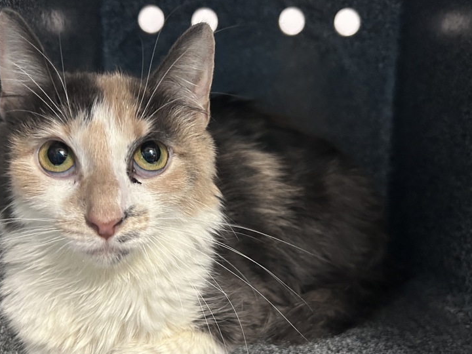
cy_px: 227
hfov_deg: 50.1
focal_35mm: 37
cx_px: 212
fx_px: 505
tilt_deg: -13.0
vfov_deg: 38.3
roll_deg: -0.7
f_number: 1.5
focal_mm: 5.7
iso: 500
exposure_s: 1/40
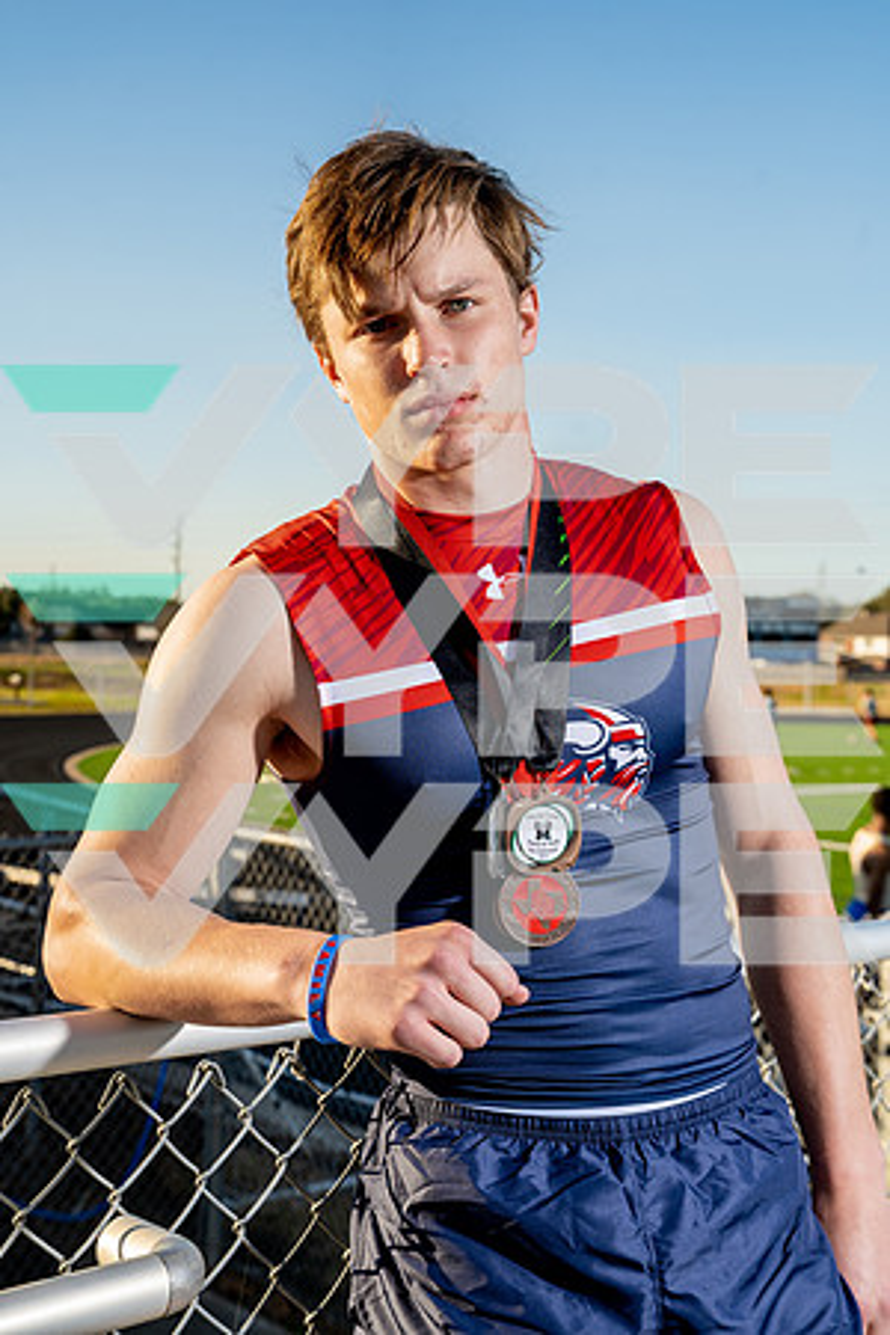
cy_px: 668
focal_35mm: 50
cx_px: 445
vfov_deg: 39.6
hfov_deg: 27.0
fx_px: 1854
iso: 100
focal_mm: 50
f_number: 6.3
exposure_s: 1/250
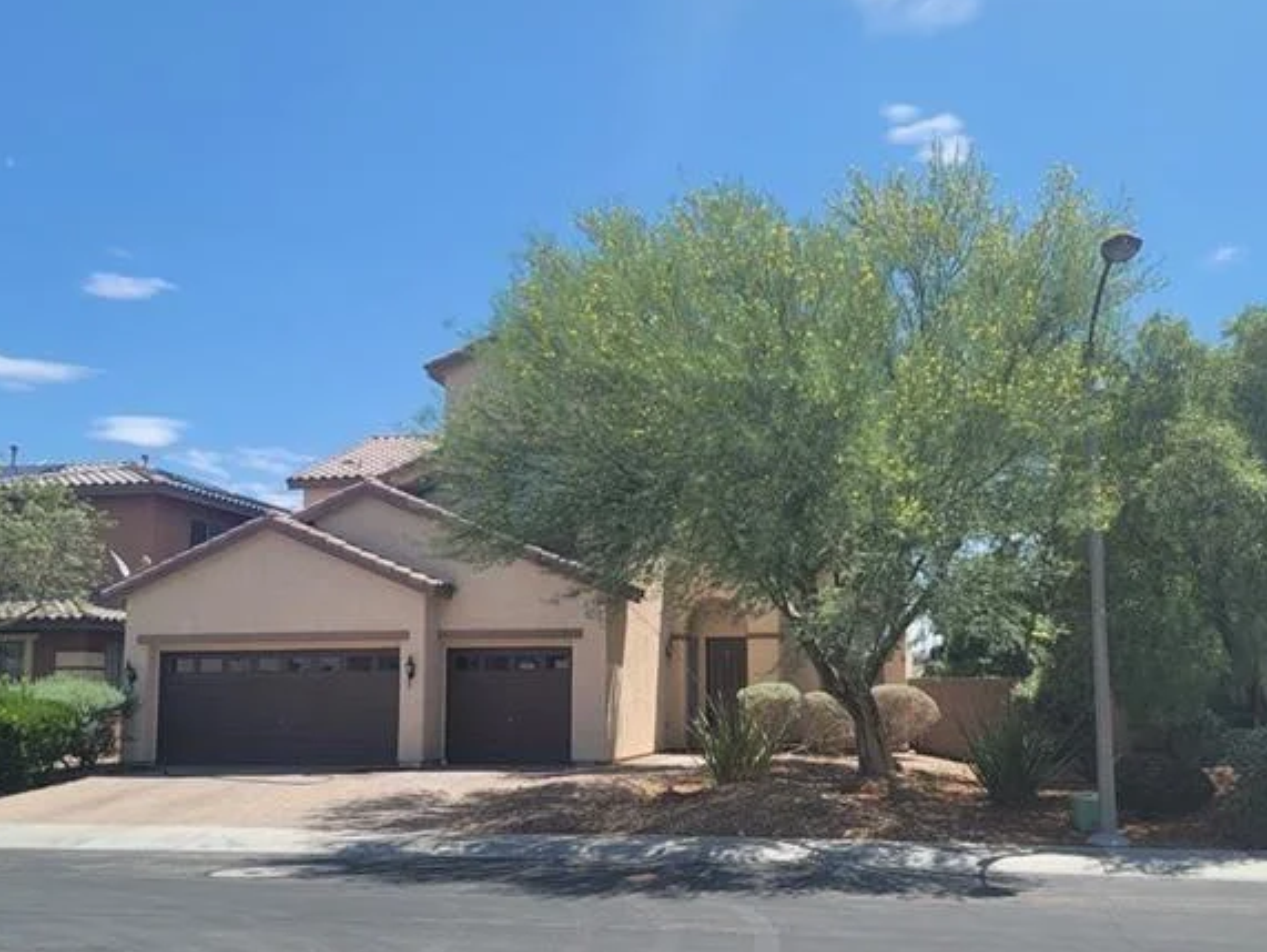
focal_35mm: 35
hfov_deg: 52.6
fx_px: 1282
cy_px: 553
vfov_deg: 40.6
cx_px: 666
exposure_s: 1/970
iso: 20
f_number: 1.8
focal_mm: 7
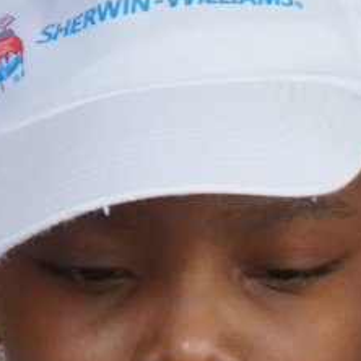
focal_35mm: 287
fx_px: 3386
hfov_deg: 5.9
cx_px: 865
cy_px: 740
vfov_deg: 5.9
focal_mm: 26
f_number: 4
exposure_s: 1/160
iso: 1600
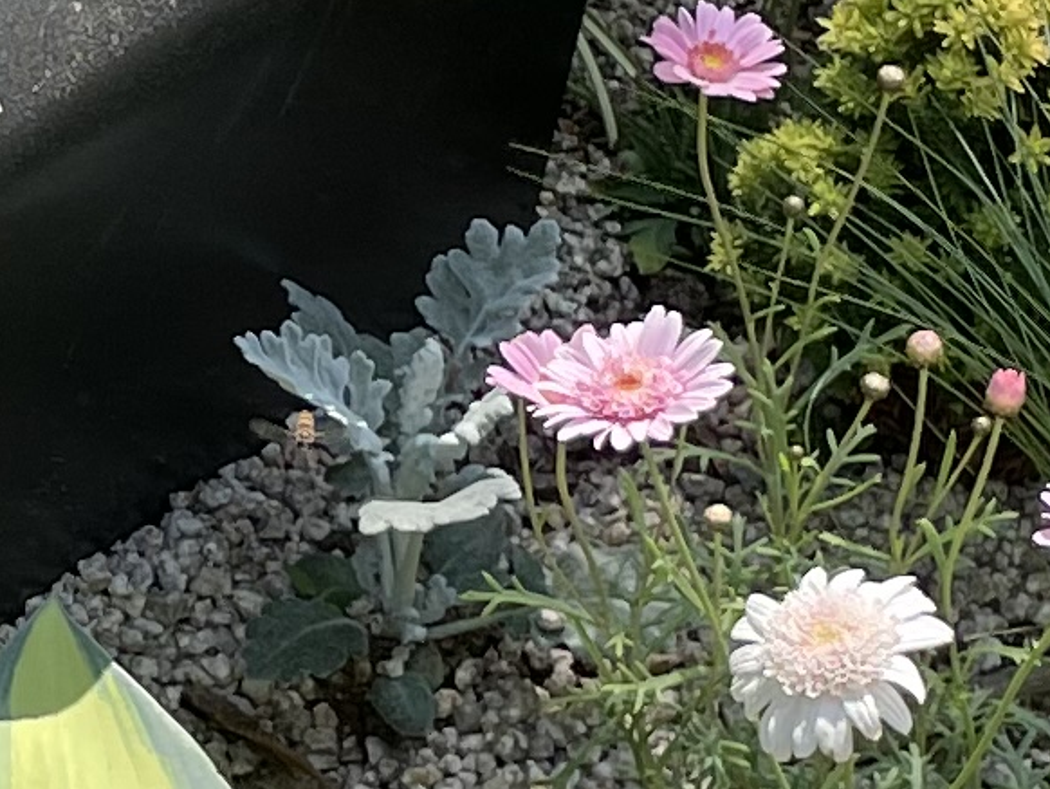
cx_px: -105
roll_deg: +4.2
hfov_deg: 10.8
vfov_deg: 8.3
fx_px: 5462
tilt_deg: -44.9
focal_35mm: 180
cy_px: 314
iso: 32
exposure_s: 1/744
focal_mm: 4.2
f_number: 1.6
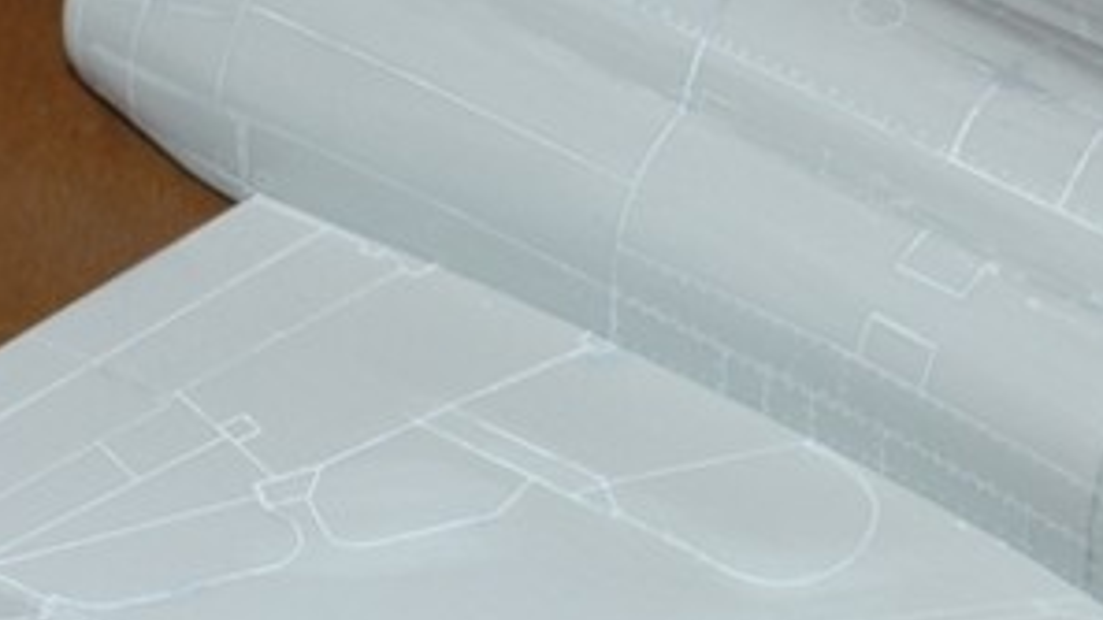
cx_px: 680
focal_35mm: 119
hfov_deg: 18.0
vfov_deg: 10.2
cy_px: 375
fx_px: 3480
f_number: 9
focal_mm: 50
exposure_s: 1/60
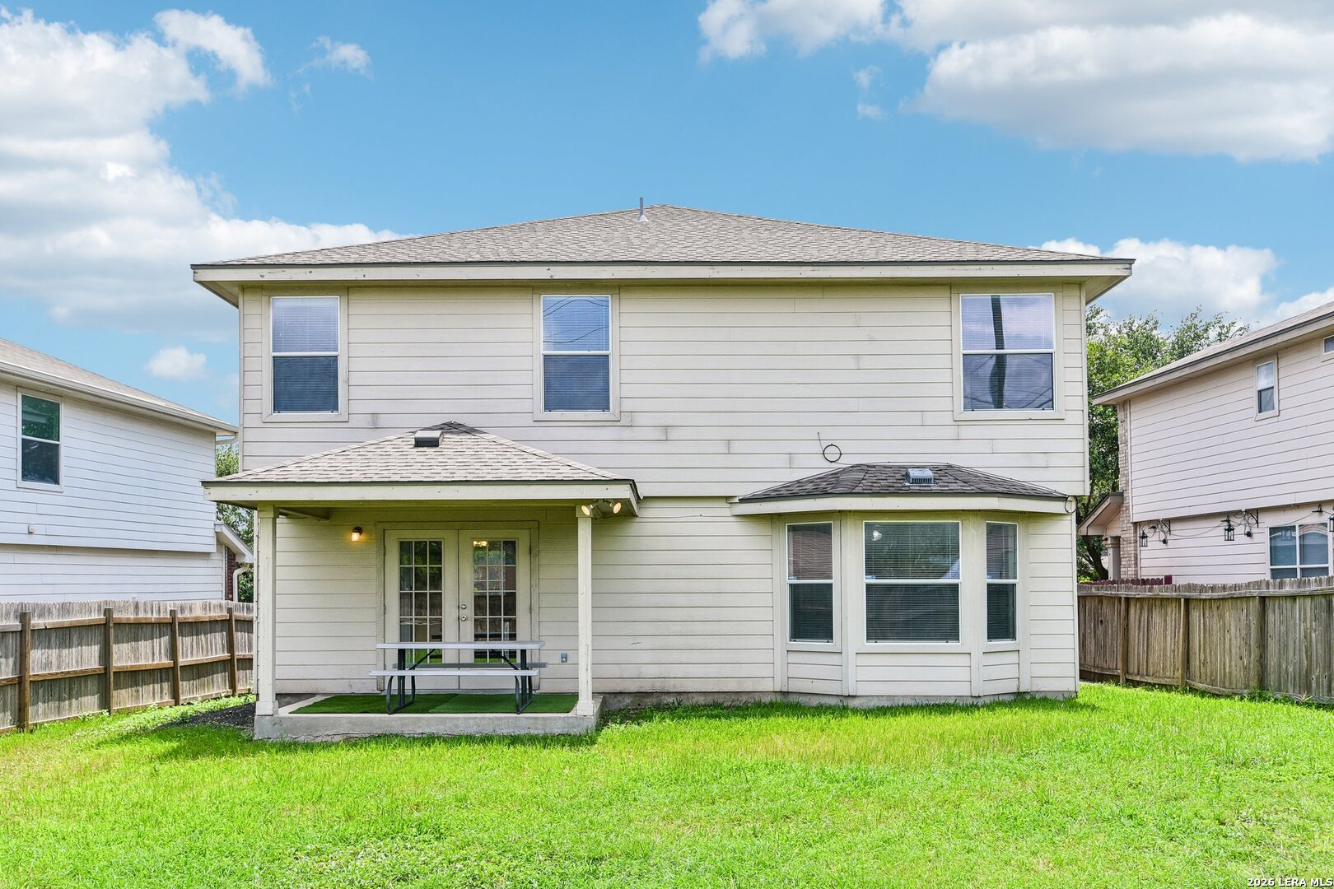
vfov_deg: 41.1
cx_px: 667
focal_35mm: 32
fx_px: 1186
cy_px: 444
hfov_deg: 58.7
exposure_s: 1/800
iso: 400
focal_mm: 32
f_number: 8
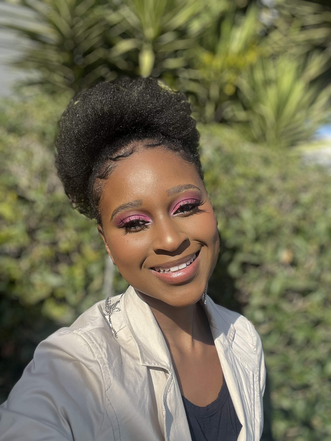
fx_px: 382
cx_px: 166
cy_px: 220
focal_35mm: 30
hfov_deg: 46.8
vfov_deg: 60.0
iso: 32
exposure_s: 1/684
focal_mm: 2.71
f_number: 2.2
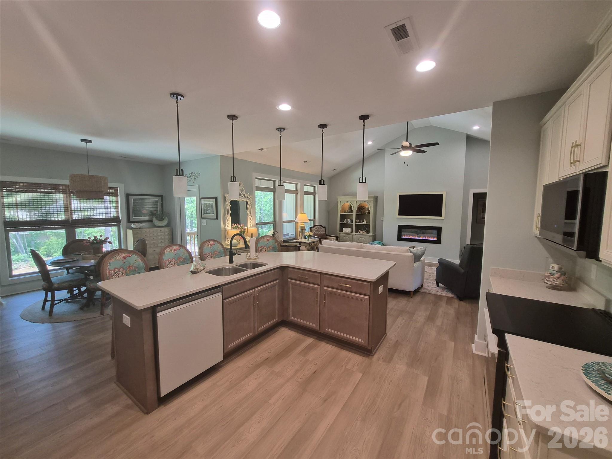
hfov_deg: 106.2
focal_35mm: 13
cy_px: 230
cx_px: 306
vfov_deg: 89.9
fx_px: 230
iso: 125
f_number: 2.2
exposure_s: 1/60
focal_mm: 1.7
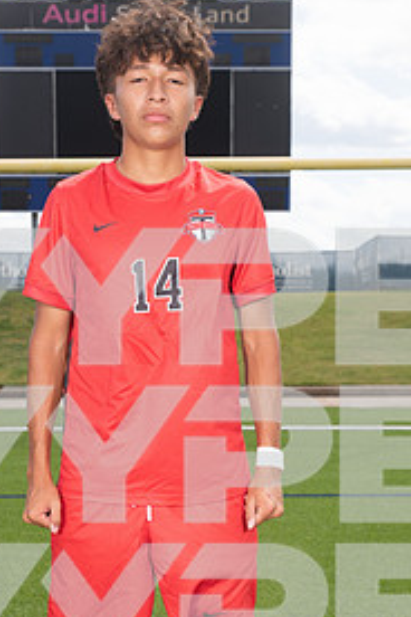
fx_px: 1284
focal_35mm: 75
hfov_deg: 18.2
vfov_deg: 26.7
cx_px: 159
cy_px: 456
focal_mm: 46
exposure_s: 1/400
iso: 125
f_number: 7.1
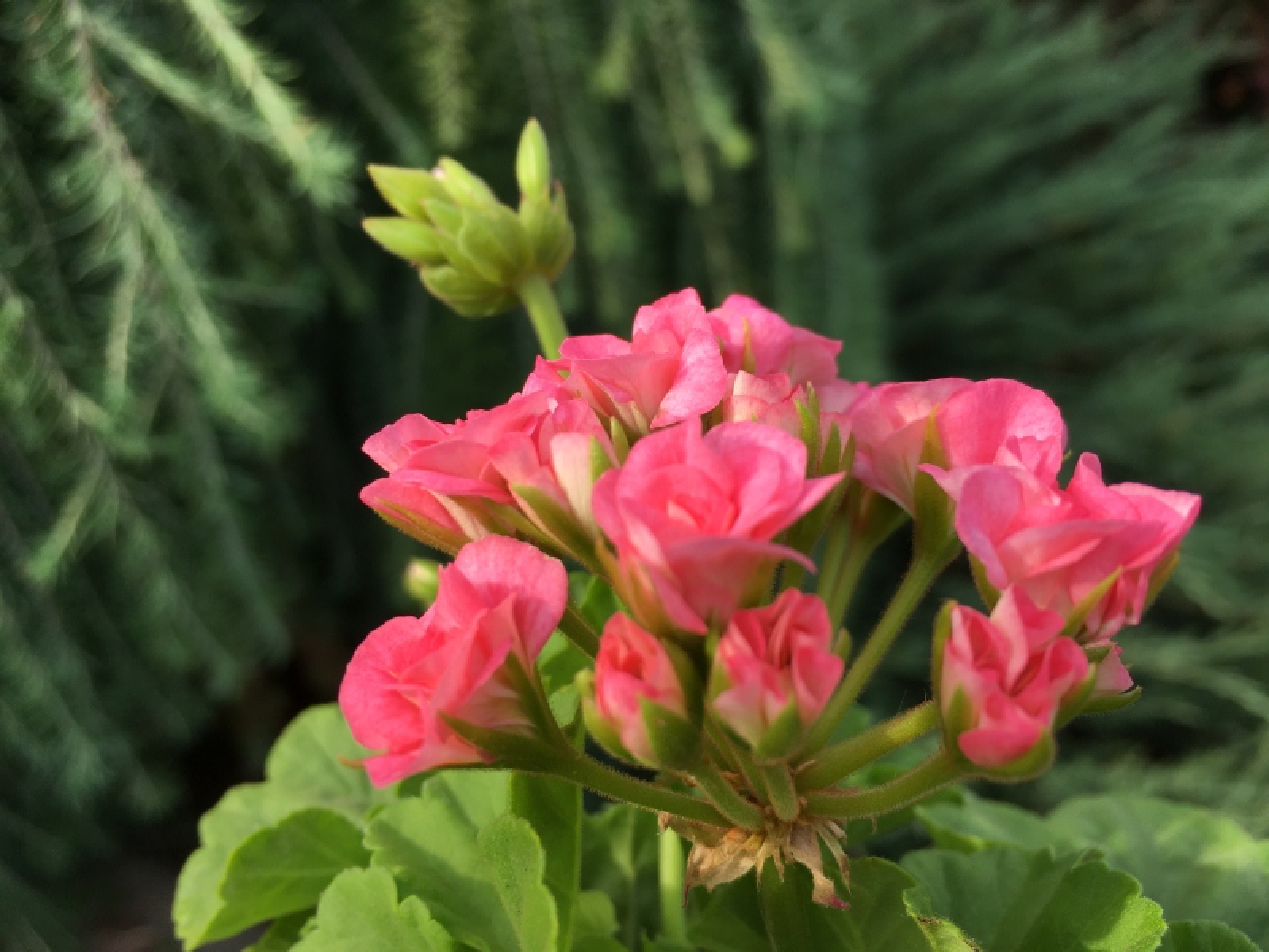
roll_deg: -3.2
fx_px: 1063
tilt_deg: -41.6
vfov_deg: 48.2
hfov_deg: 61.7
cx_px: 634
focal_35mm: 29
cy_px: 476
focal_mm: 4.15
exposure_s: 1/523
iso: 25
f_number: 2.2
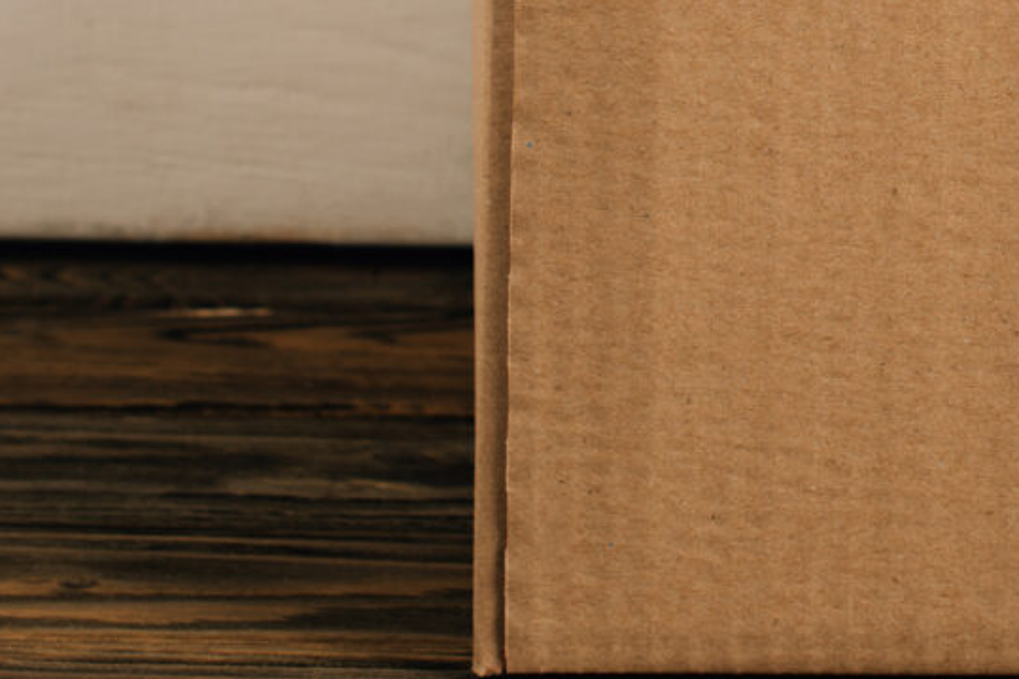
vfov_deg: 8.1
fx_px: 4725
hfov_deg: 12.2
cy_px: -259
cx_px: 1017
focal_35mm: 167
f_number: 7.1
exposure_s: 1/200
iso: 100
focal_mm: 50
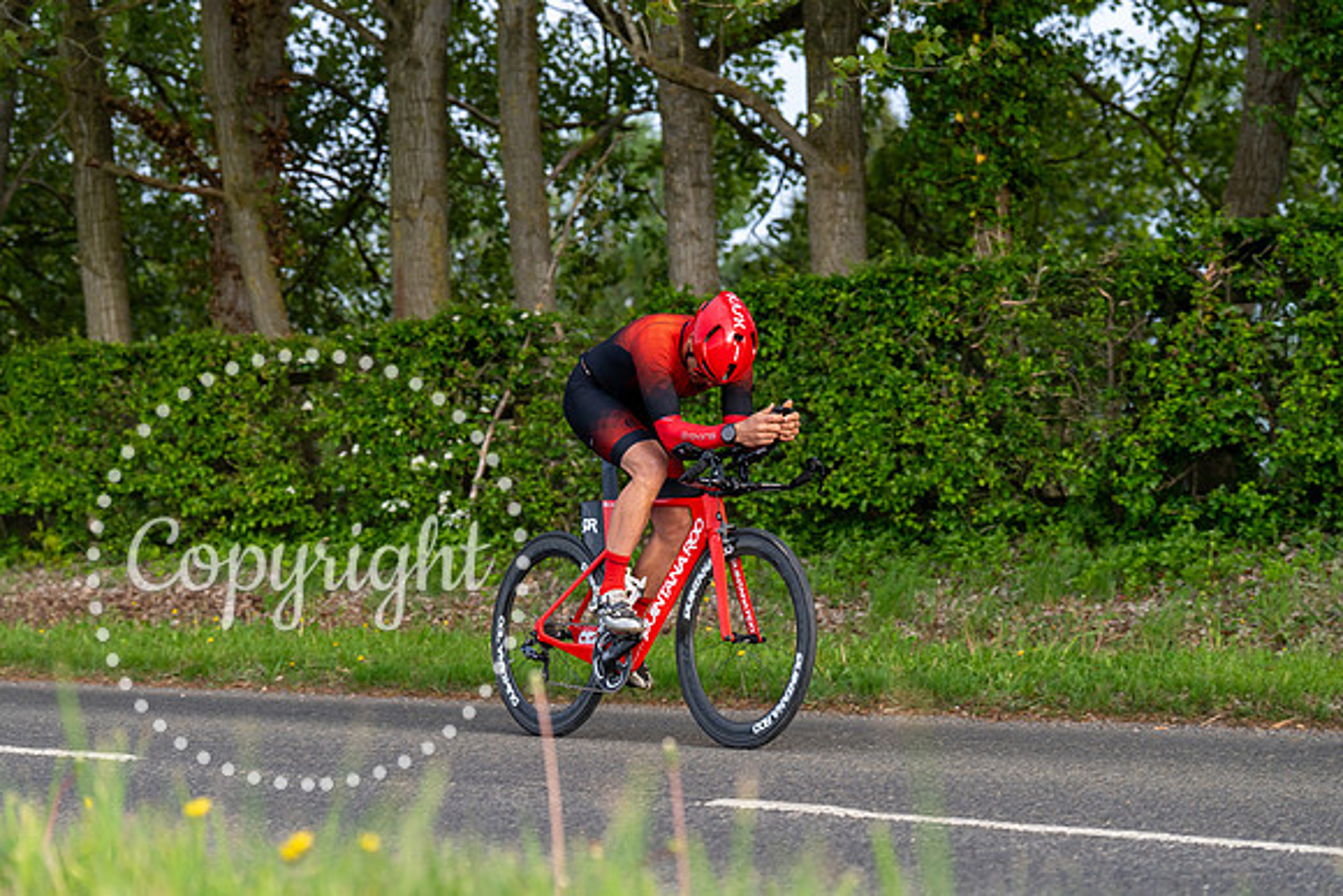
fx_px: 3470
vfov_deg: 14.7
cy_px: 448
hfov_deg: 21.9
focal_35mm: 93
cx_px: 672
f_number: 4
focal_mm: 93
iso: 1250
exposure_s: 1/800
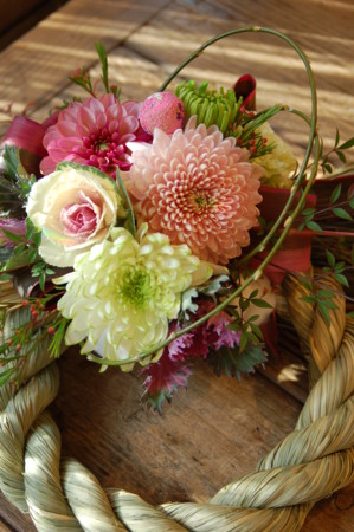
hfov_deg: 18.9
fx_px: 1064
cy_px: 266
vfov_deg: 28.1
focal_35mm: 72
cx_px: 177
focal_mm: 48
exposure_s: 1/60
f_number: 4.2
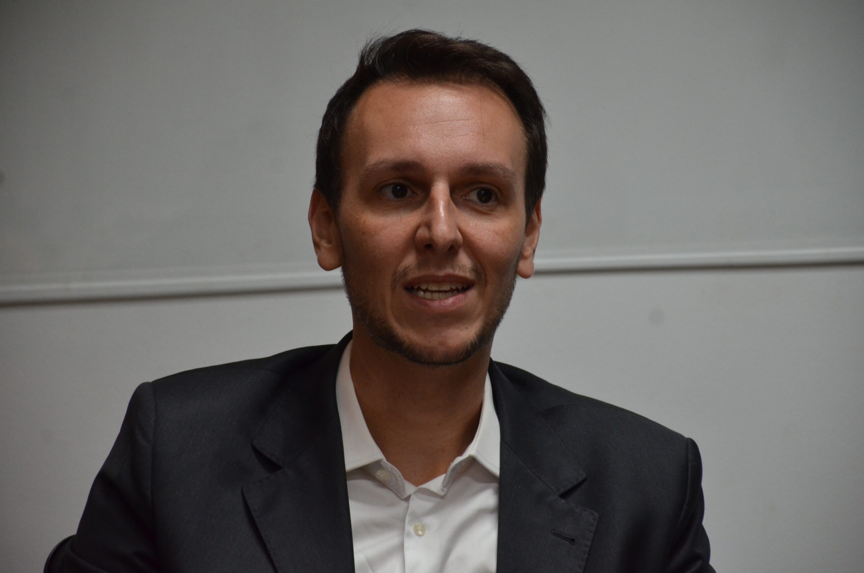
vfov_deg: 6.5
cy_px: 286
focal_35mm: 210
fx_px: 5030
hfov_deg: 9.8
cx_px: 432
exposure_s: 1/100
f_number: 5.6
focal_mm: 140
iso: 1600
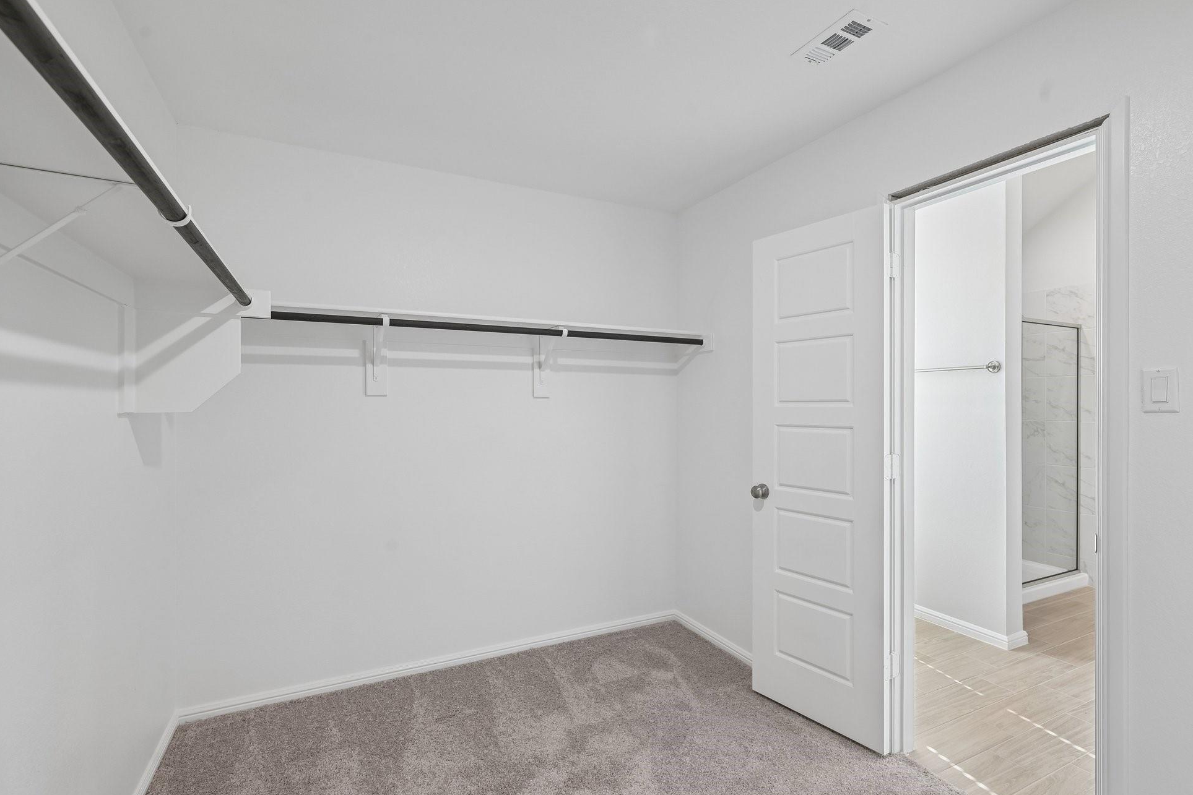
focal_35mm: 17
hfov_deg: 93.2
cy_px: 399
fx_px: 563
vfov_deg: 70.4
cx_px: 621
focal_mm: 16
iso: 400
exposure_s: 1/25
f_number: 8
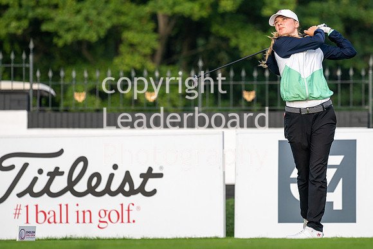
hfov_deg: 5.8
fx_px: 3667
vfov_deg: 3.9
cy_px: 106
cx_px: 220
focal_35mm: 354
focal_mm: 300
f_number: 5.6
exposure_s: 1/1250
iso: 400
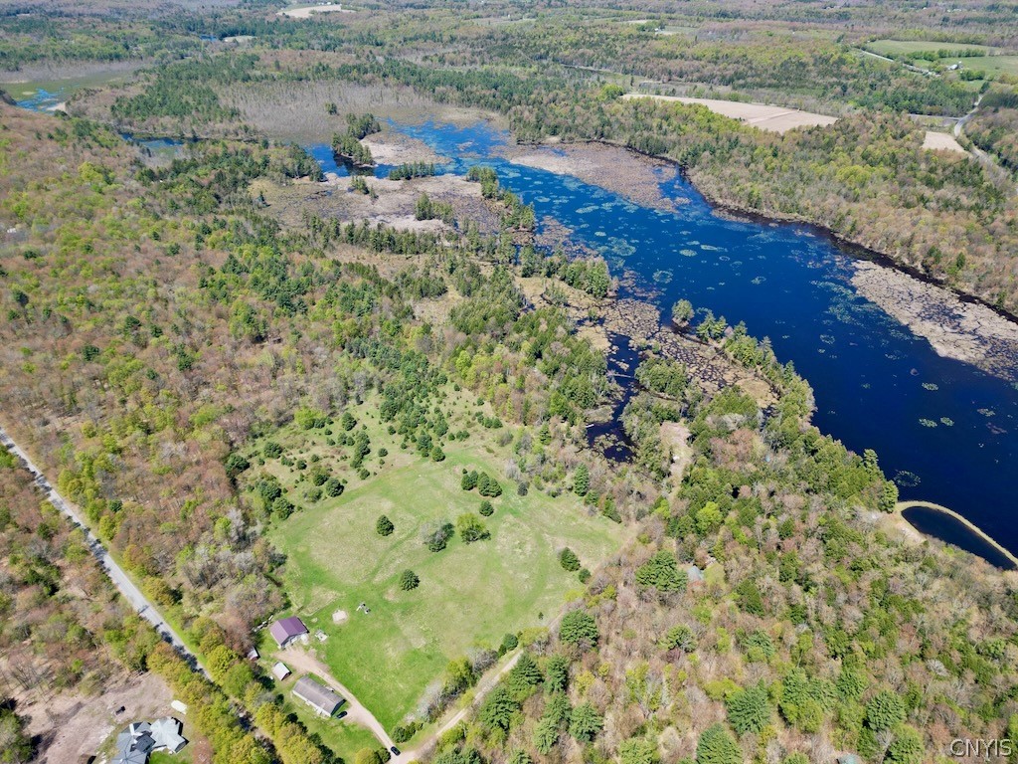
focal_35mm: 24
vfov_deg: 56.8
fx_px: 706
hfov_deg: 71.6
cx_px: 509
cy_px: 382
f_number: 1.7
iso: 100
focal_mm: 6.72
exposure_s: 1/1250
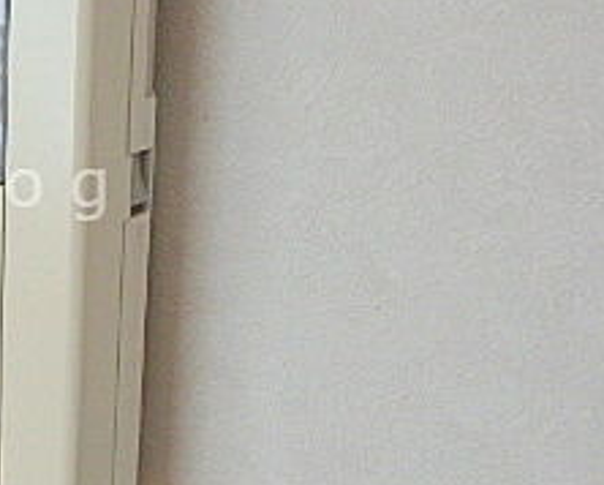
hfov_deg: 28.8
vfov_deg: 25.8
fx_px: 1056
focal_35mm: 59
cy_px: 188
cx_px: -65
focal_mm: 3.7
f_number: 3.5
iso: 200
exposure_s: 1/60
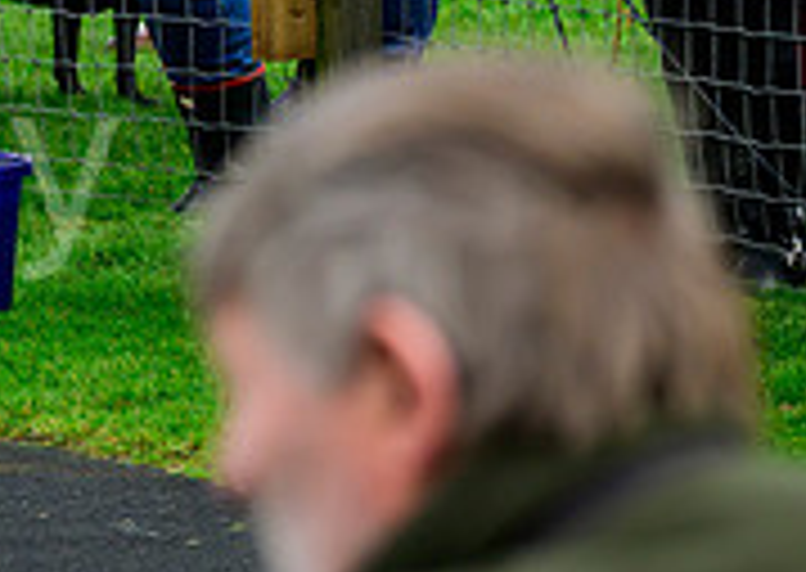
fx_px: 12013
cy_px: 36
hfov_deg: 3.8
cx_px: -252
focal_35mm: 526
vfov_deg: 2.7
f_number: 4.8
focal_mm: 140
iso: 400
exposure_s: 1/1600
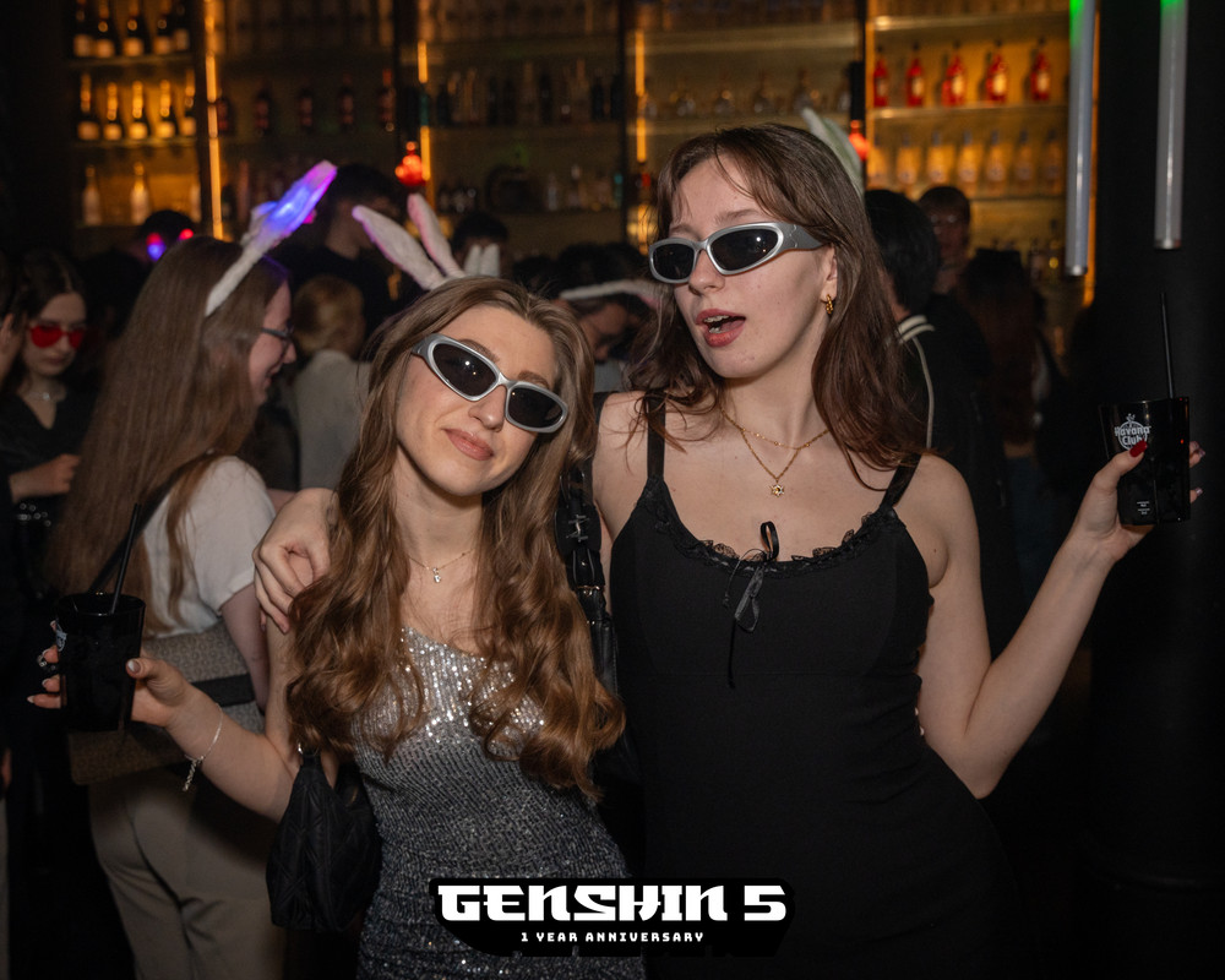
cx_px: 569
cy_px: 461
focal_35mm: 45
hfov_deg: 41.3
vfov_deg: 33.6
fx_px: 1623
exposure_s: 1/125
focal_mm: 35.4
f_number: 4
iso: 1250
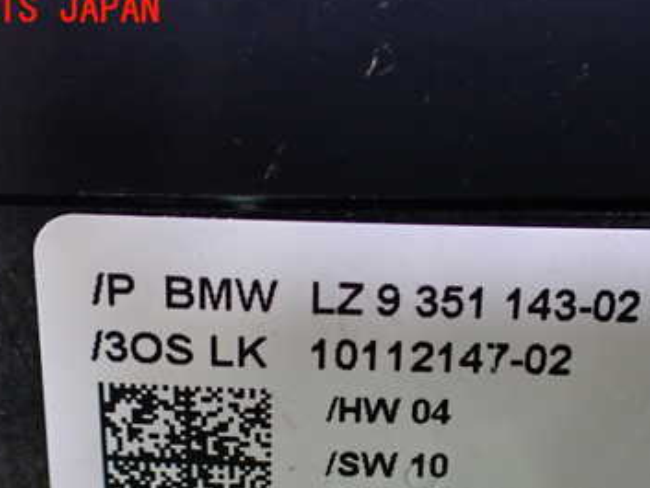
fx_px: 958
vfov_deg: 27.9
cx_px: 377
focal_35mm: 51
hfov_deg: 37.4
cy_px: 401
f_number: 2.3
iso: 800
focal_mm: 5.4
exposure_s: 1/80
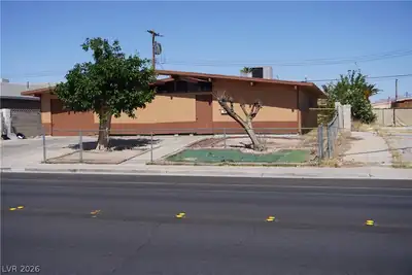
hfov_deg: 46.4
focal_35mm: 42
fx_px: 481
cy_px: 138
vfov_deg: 31.9
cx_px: 206
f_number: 5.6
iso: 100
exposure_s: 1/1000
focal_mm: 28
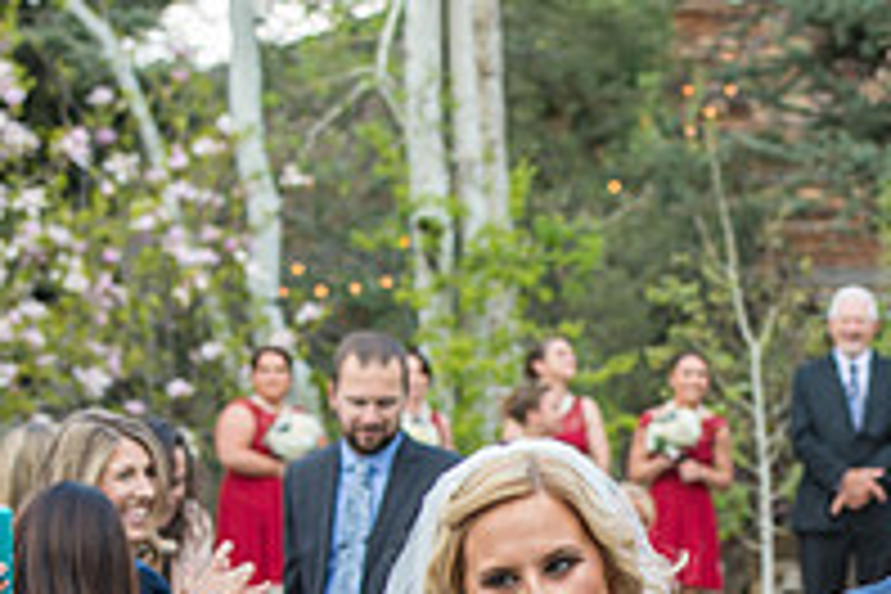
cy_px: 691
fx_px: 5073
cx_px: 828
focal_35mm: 205
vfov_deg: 6.7
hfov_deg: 10.0
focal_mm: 70
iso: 400
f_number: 5
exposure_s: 1/200
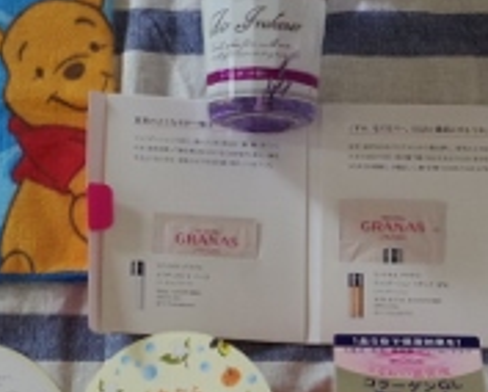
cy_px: 288
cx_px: 121
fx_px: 2024
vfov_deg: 11.0
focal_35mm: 140
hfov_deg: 13.7
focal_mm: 12.8
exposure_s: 1/15
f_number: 8
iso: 800
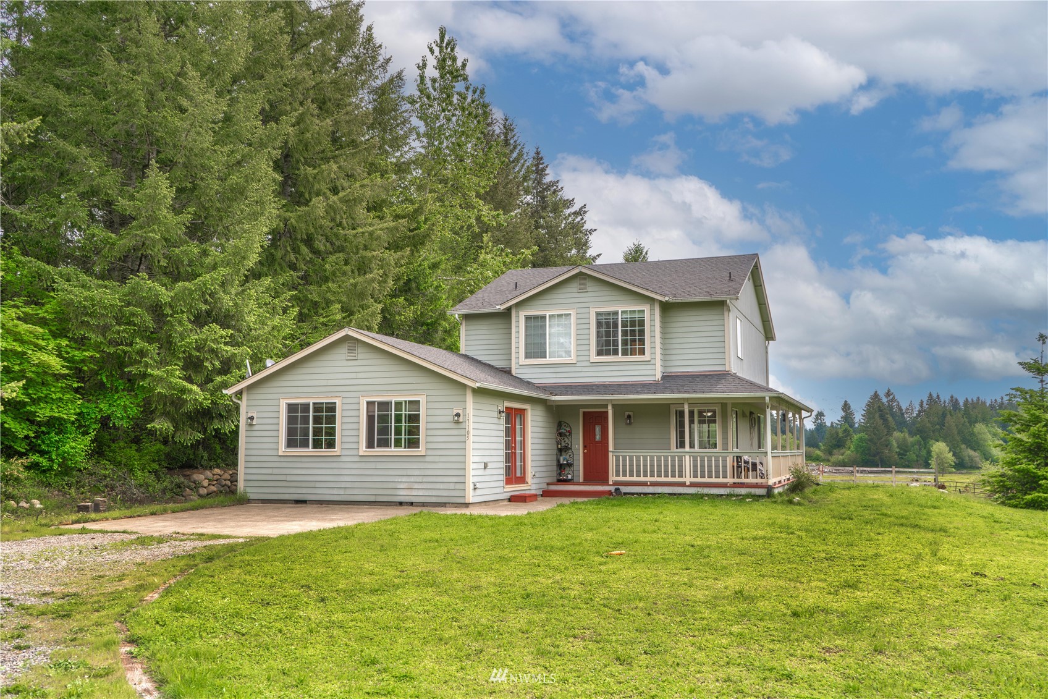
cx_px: 524
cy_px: 350
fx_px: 961
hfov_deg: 57.2
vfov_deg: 40.0
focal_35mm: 33
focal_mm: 33
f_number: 7.1
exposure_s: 1/250
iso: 640
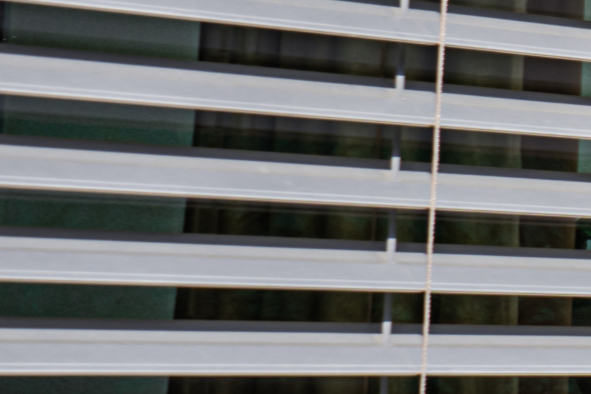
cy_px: 75
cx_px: 1584
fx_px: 2773
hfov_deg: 10.0
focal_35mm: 169
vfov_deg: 8.1
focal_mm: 29
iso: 50
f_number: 9
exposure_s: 1/100
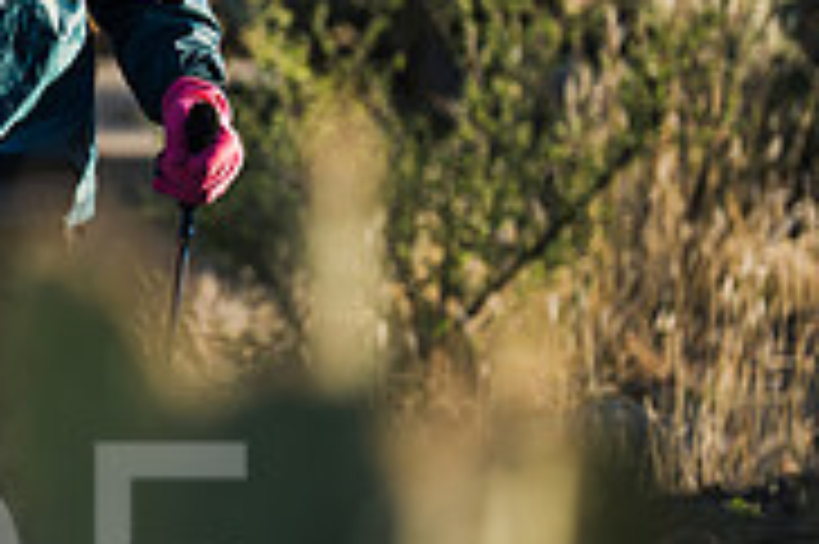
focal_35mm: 476
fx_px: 10819
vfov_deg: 2.9
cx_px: -396
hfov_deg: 4.3
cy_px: 56
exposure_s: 1/1250
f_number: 2.8
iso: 125
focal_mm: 149
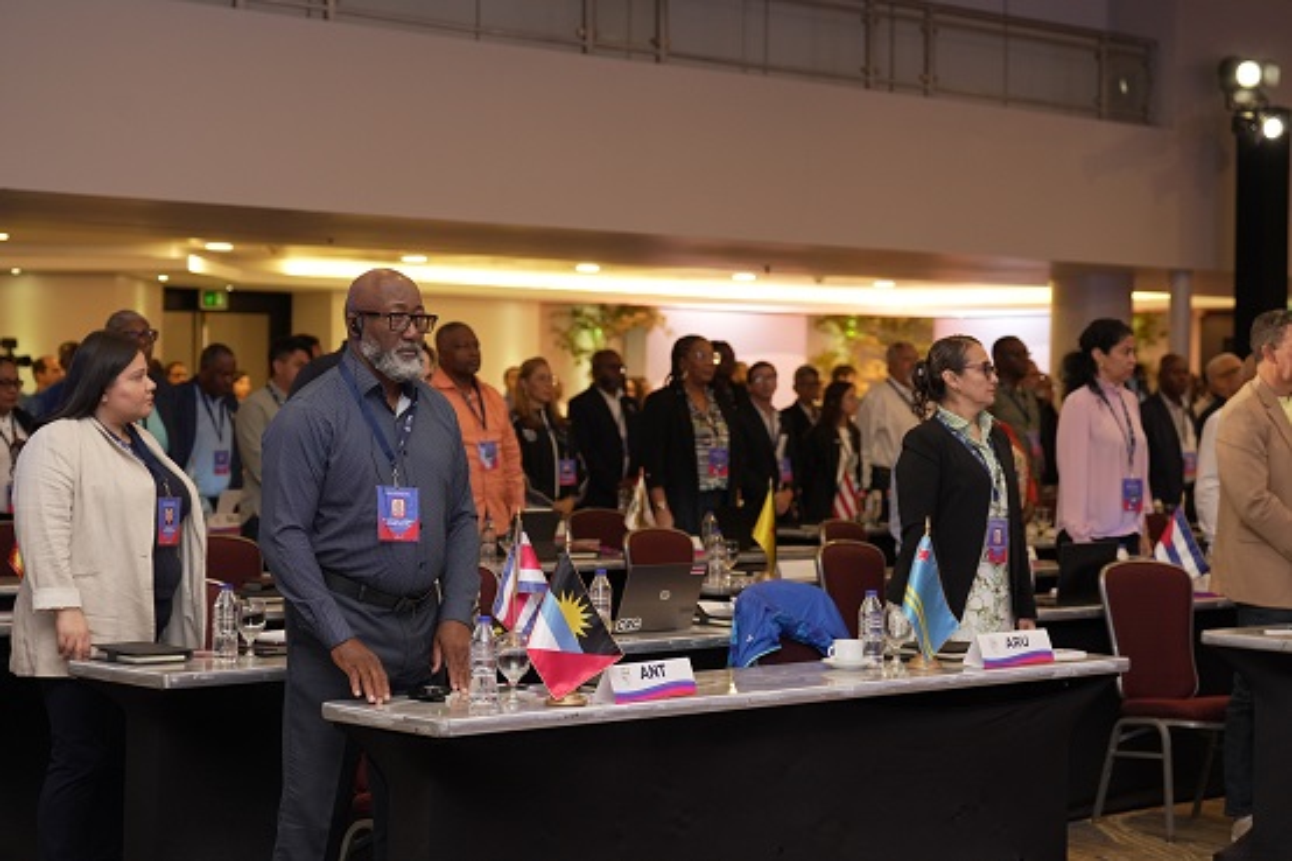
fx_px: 2511
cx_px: 646
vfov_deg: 19.4
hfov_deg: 28.9
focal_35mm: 70
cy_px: 430
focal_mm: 70
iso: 2000
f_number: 4
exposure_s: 1/80
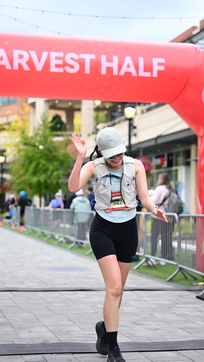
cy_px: 182
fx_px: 711
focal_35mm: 74
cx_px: 111
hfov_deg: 16.3
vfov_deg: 28.6
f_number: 2.8
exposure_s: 1/2000
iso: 640
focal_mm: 70
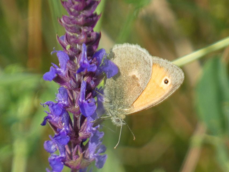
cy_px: 86
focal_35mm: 1060
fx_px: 7013
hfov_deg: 1.9
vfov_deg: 1.4
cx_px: 114
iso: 100
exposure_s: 1/125
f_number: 5.7
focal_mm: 189.9
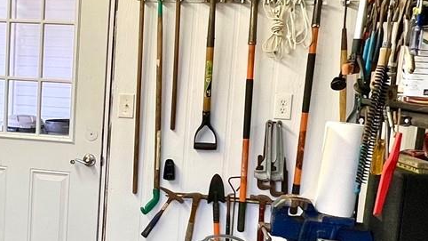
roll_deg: -2.3
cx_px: 91
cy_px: 139
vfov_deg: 25.4
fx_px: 533
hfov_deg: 42.0
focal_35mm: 47
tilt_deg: -8.0
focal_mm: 1.57
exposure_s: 1/120
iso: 125
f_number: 1.8
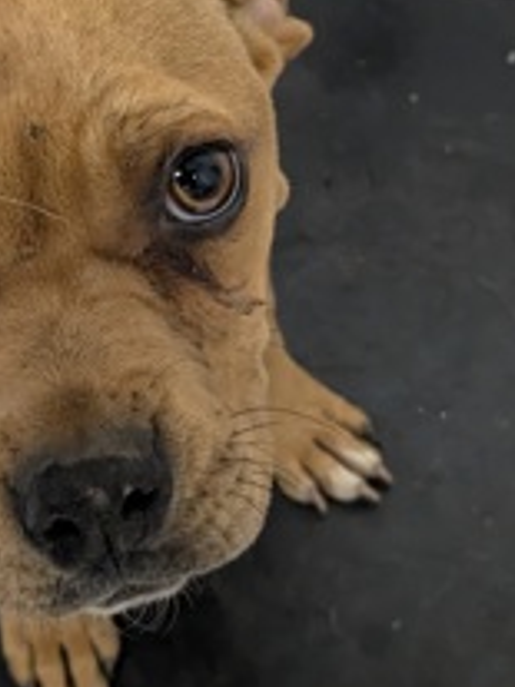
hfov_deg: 20.1
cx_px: 159
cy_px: 192
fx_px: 1450
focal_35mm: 73
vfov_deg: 26.4
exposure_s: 1/120
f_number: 1.73
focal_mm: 4.38
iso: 954
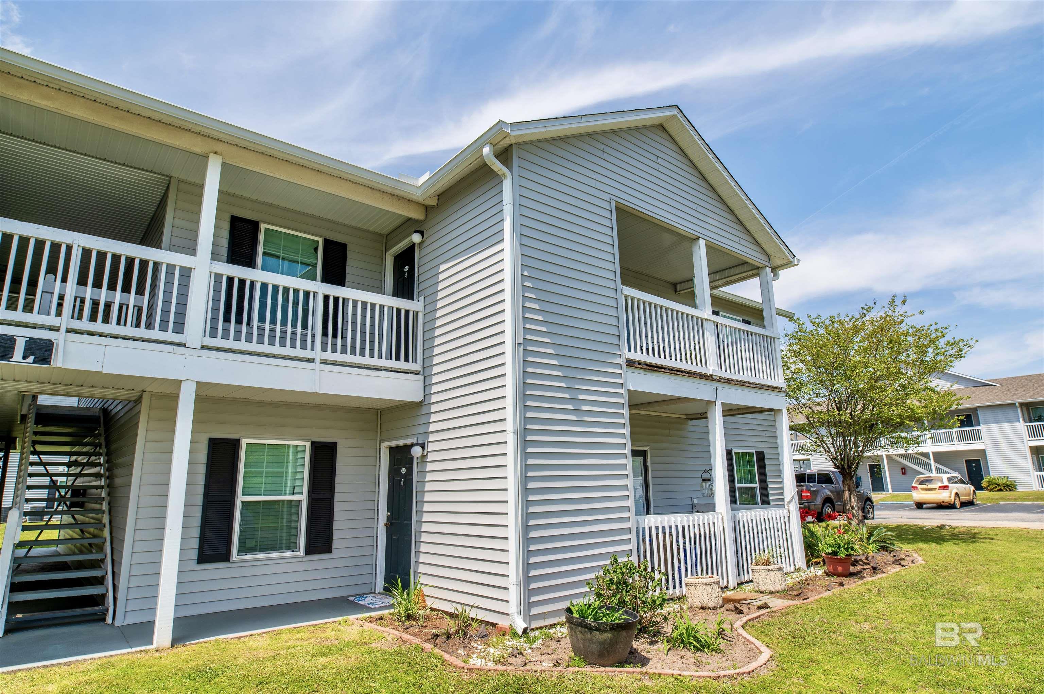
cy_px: 347
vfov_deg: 61.8
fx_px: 580
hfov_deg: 84.0
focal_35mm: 20
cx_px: 522
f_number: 9
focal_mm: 20
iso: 100
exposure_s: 1/200
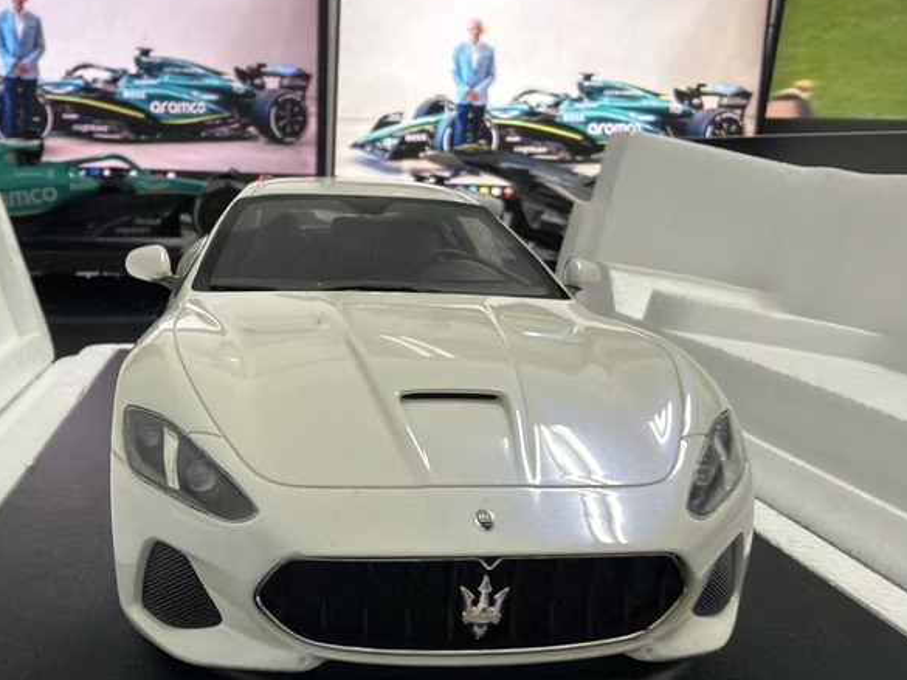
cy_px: 355
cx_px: 389
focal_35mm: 32
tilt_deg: -12.2
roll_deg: -2.3
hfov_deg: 56.6
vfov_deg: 44.2
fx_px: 839
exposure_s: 1/120
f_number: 2.2
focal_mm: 2.22
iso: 250
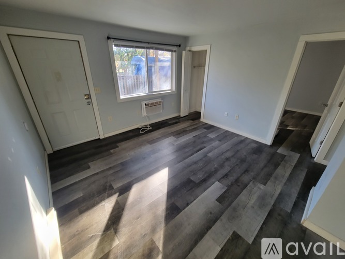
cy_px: 130
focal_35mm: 13
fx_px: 130
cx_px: 172
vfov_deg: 89.9
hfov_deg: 106.2
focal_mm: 2.2
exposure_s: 1/60
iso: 125
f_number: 2.2
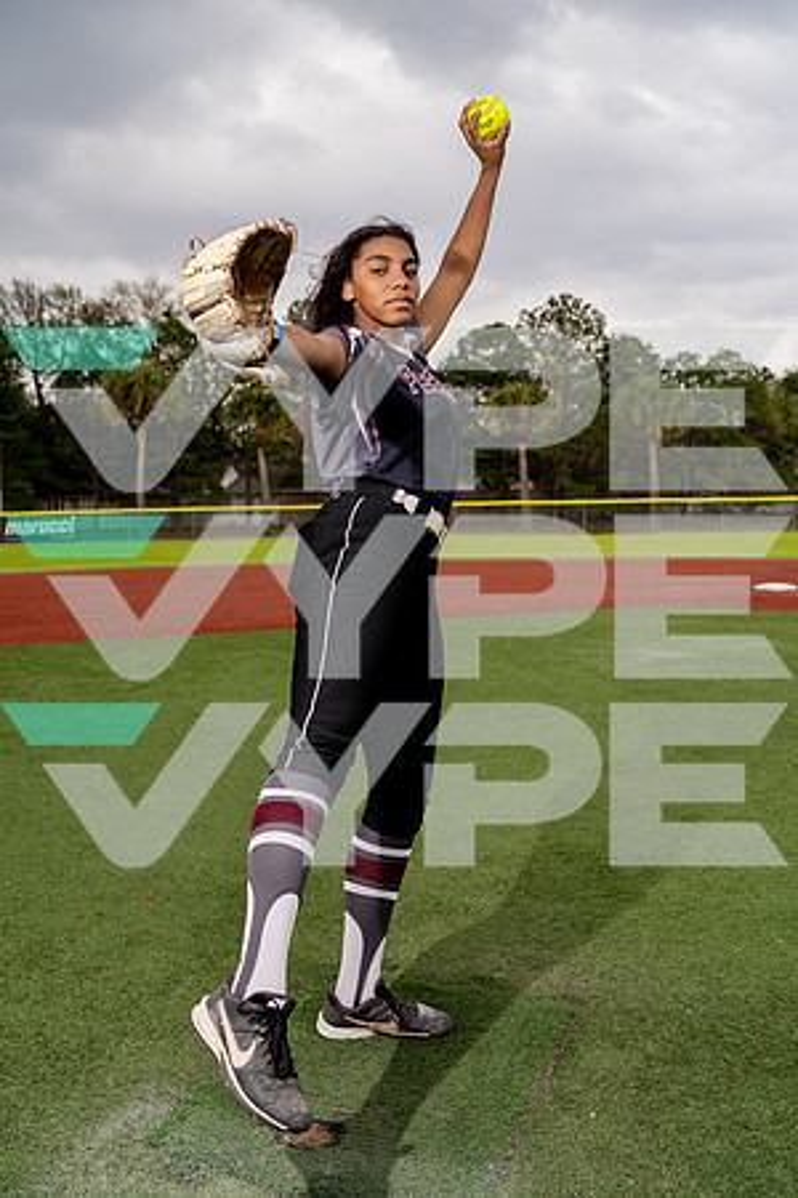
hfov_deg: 37.9
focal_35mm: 35
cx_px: 399
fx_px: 1164
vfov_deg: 54.4
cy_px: 599
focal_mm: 35
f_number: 4
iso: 100
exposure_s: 1/250
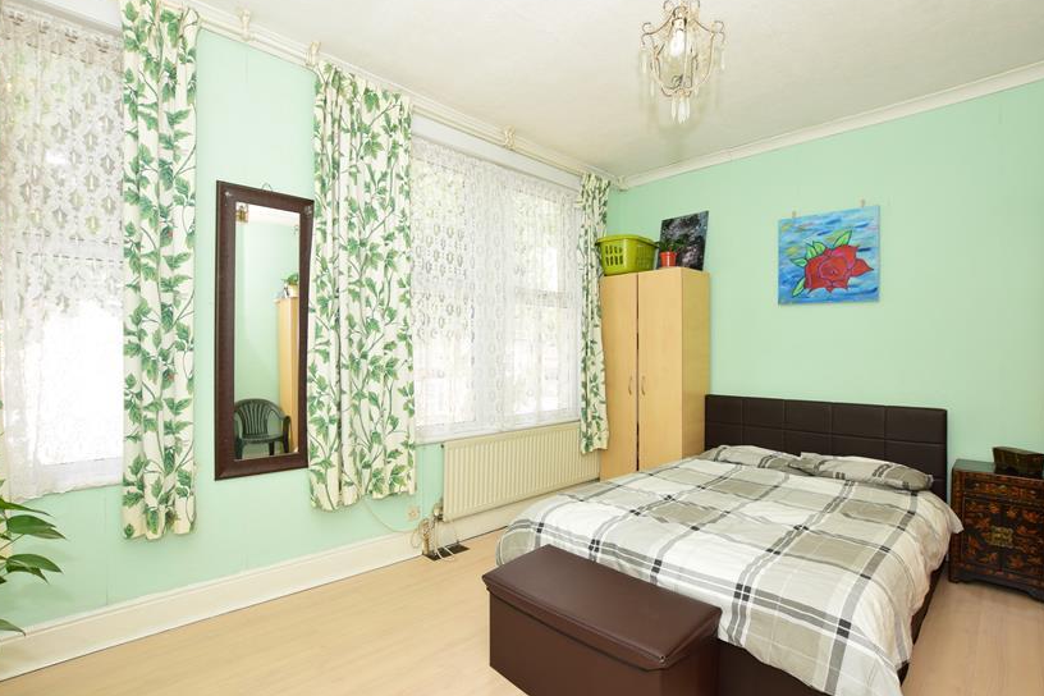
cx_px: 519
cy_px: 352
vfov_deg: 73.7
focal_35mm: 16
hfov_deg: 96.7
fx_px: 464
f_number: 10
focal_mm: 10
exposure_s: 1/30
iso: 500
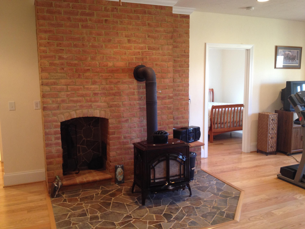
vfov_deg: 40.7
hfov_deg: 52.6
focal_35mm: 35
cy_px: 114
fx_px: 308
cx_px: 152
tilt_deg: -7.8
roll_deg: +1.2
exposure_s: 1/20
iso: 125
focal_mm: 4.28
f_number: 2.4
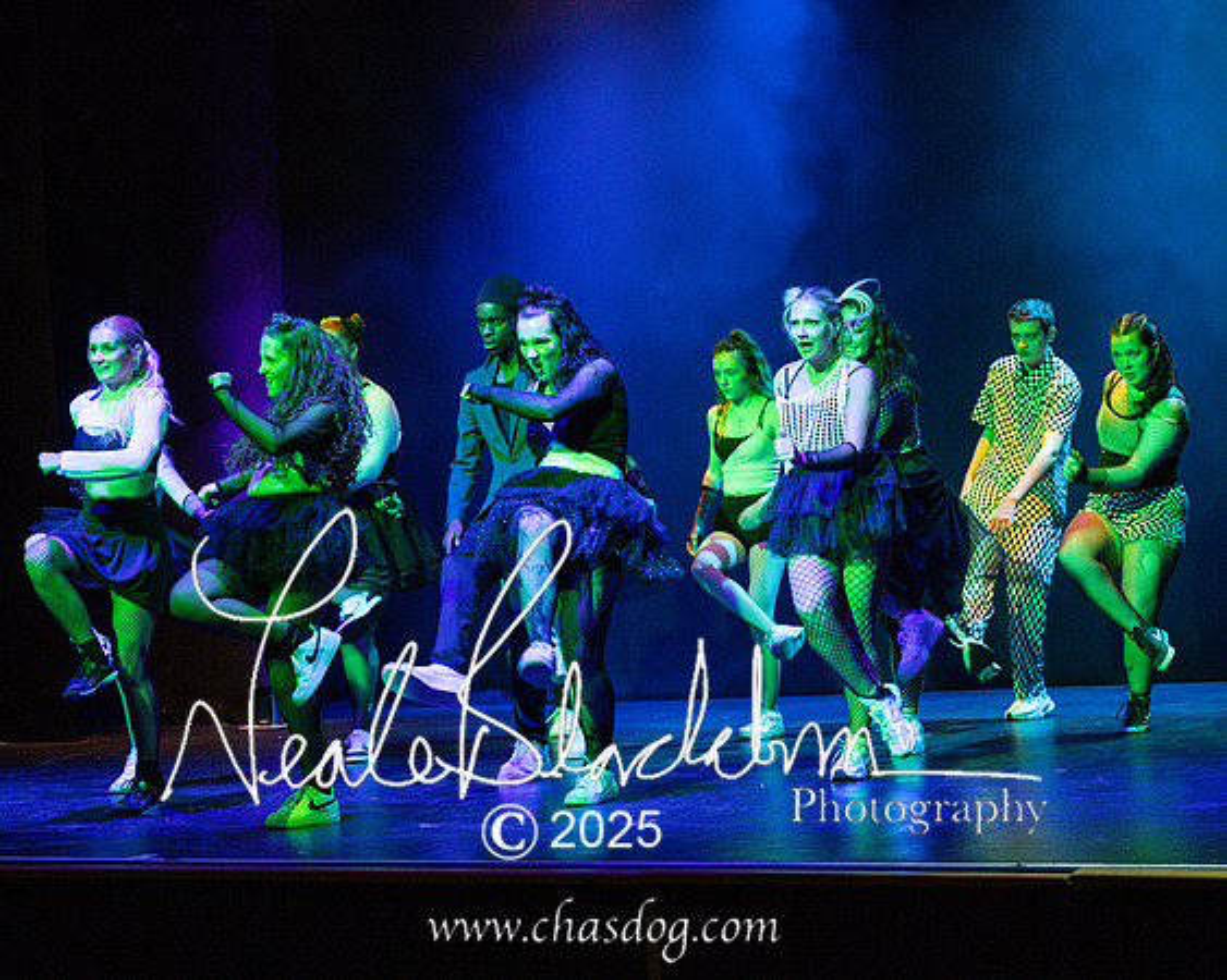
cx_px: 560
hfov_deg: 23.9
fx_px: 2901
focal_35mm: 80
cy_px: 497
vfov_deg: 19.2
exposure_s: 1/250
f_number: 4
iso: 1250
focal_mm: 70
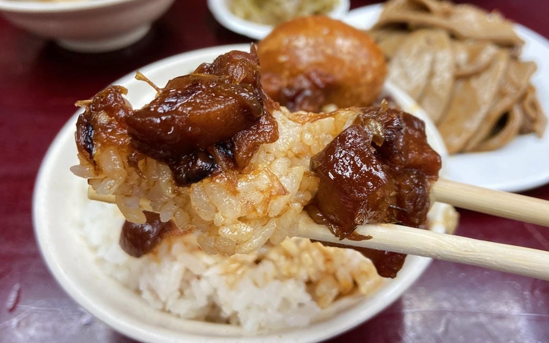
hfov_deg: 59.4
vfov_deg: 39.2
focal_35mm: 32
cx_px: 313
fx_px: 479
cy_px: 133
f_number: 1.8
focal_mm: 4.25
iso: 100
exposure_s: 1/60
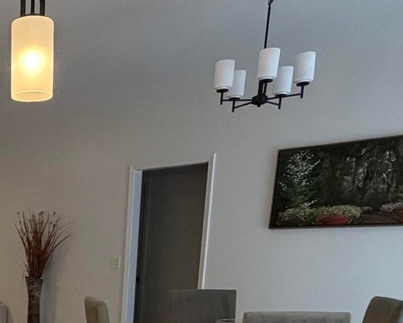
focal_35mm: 53
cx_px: -14
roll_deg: +1.0
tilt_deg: -16.0
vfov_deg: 24.7
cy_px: 425
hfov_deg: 32.2
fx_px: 632
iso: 320
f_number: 2.2
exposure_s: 1/120
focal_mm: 2.22
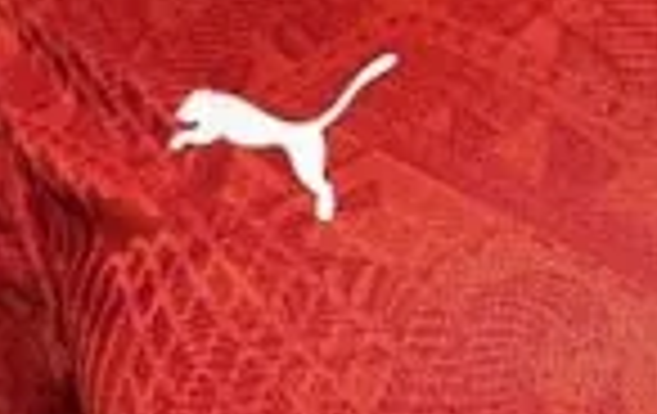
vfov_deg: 19.8
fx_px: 1184
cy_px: 155
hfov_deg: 28.4
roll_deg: +0.0
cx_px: 706
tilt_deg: +8.8
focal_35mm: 66
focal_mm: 6.76
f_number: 1.78
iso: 200
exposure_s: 1/90
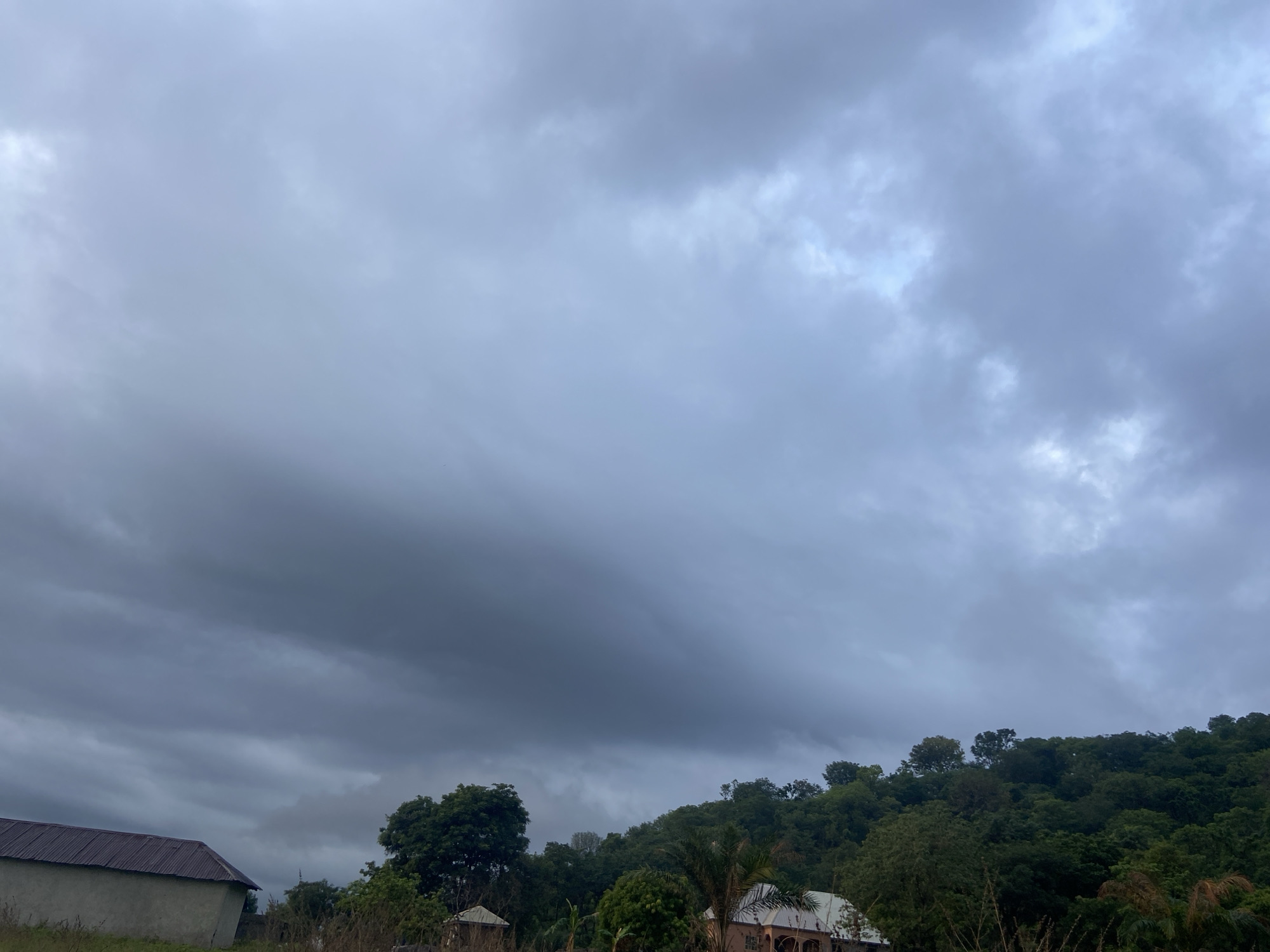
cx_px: 635
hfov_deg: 67.3
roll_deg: -8.0
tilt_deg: +26.8
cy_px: 476
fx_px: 954
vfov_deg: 53.1
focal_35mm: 26
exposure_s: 1/166
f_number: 1.8
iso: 32
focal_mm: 4.25
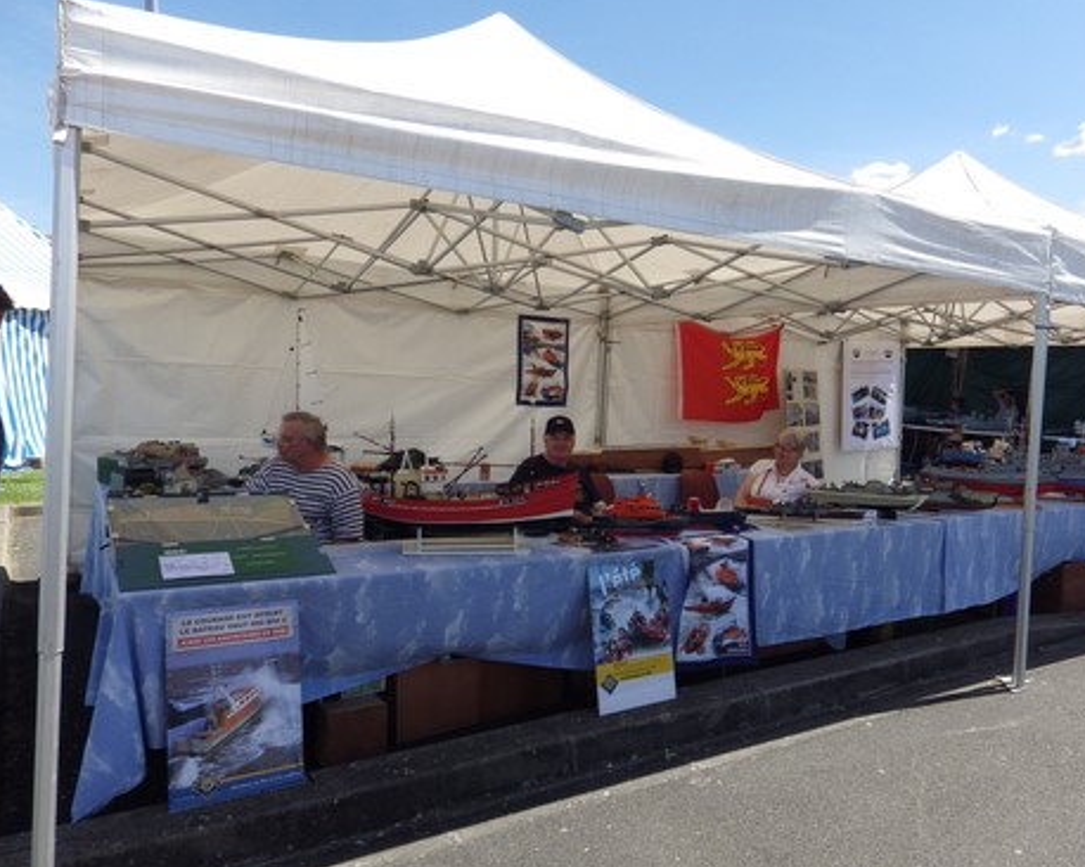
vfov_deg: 56.7
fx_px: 802
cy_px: 457
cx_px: 610
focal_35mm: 25
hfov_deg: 67.9
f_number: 3.1
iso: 100
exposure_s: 1/1000
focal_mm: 4
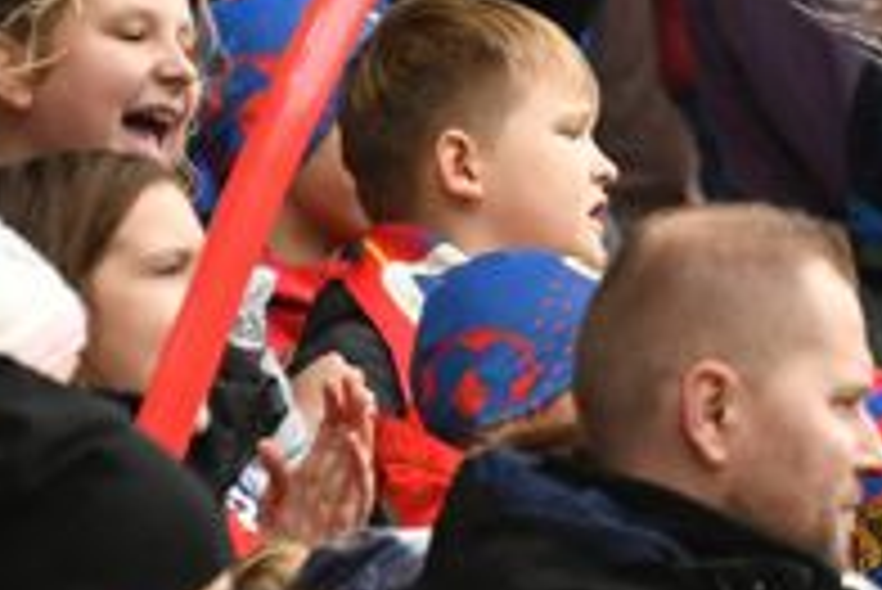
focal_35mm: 1531
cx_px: 968
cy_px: -34
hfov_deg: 1.3
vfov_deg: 0.9
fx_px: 37536
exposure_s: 1/640
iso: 1000
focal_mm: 250
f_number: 5.6
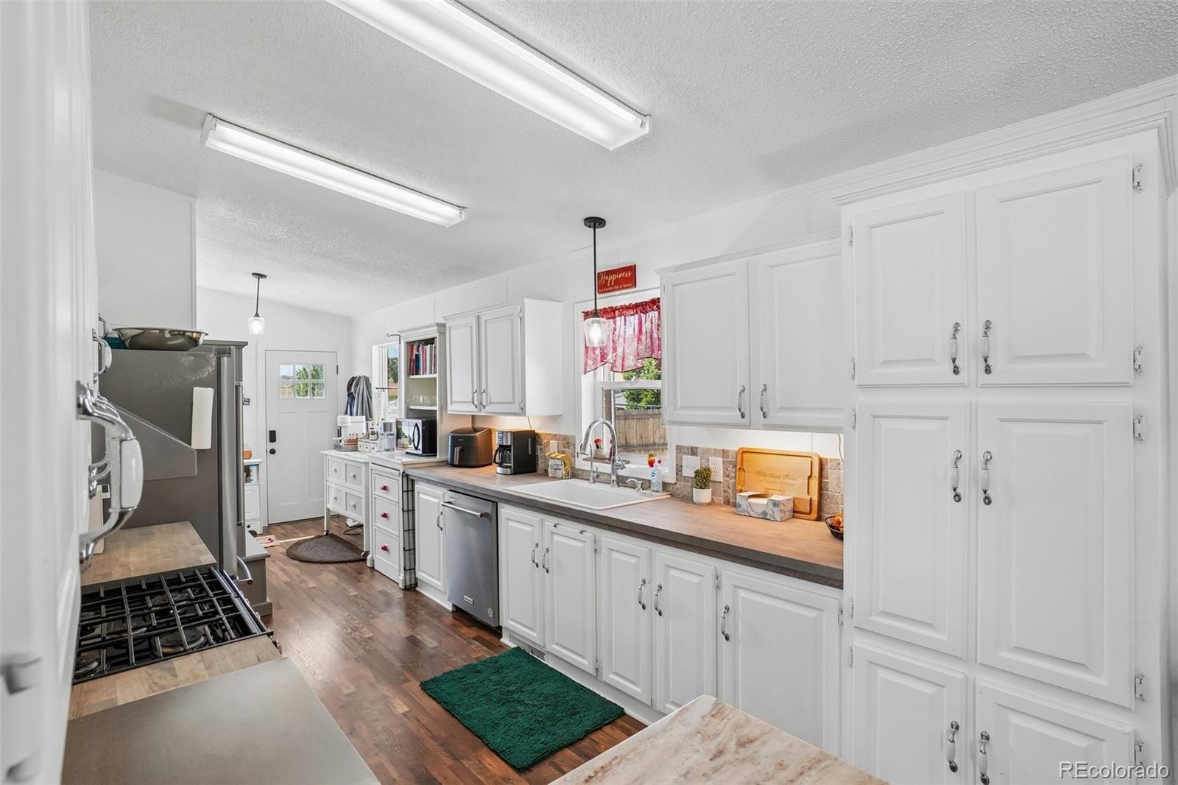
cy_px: 392
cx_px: 589
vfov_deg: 77.3
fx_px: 491
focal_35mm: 15
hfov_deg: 100.4
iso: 400
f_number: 8
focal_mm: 10
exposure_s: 1/50
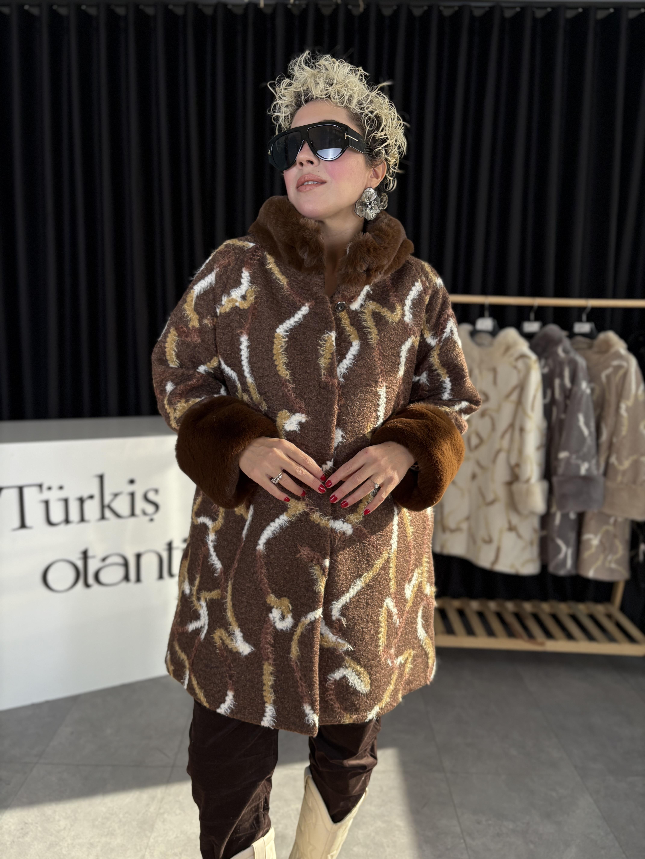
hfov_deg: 53.1
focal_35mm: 26
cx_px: 322
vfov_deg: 67.3
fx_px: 646
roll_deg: -1.2
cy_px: 430
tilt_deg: -8.5
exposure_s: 1/76
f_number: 1.6
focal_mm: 5.96
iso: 125
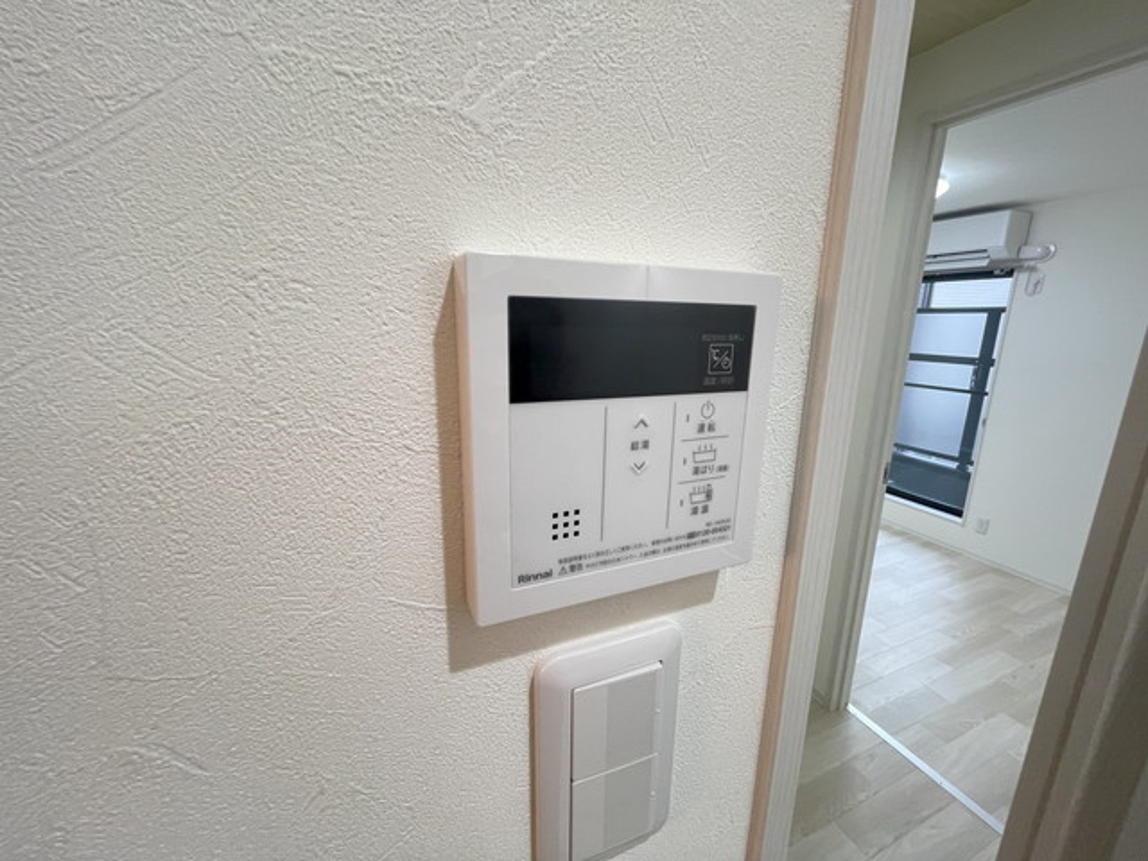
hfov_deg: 102.1
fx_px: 464
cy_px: 430
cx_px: 574
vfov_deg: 85.7
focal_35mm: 14
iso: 250
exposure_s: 1/75
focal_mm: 1.55
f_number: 2.4
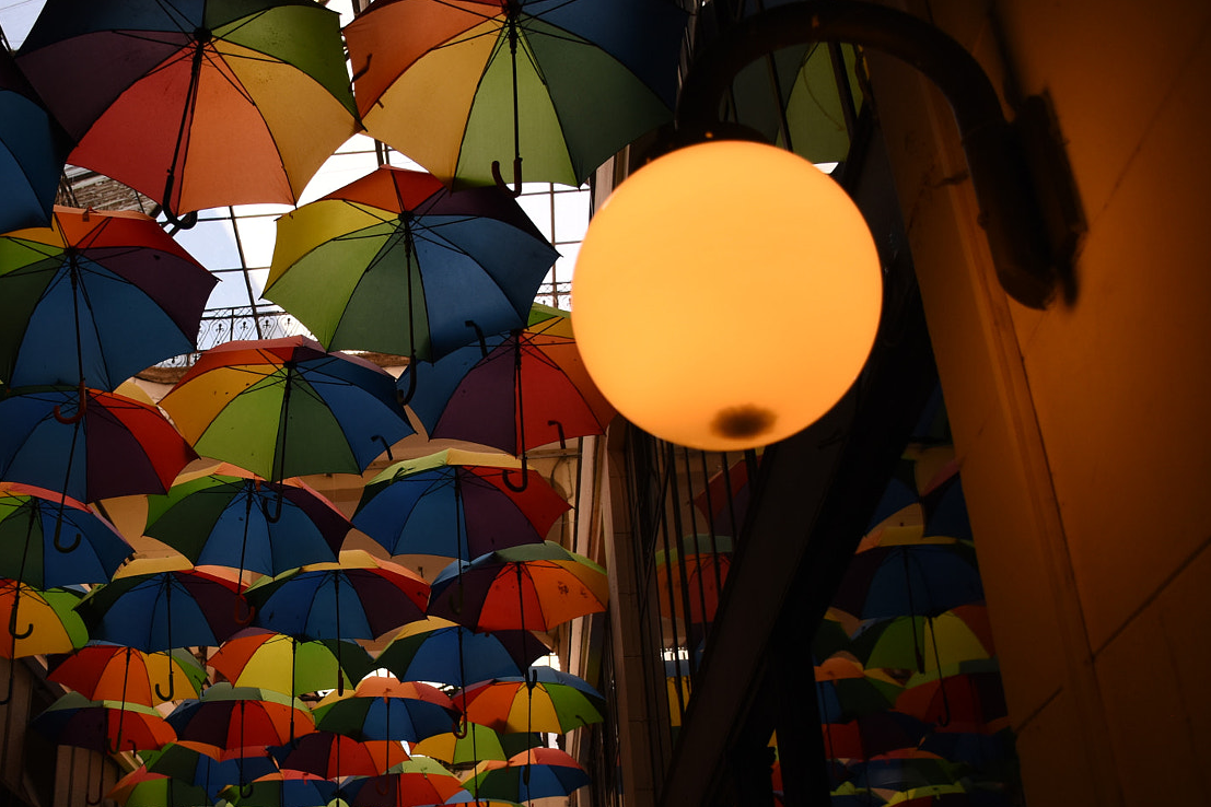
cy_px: 572
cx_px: 348
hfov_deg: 48.2
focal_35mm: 39
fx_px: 1312
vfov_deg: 33.7
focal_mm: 18
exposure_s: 1/800
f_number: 3.5
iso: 320
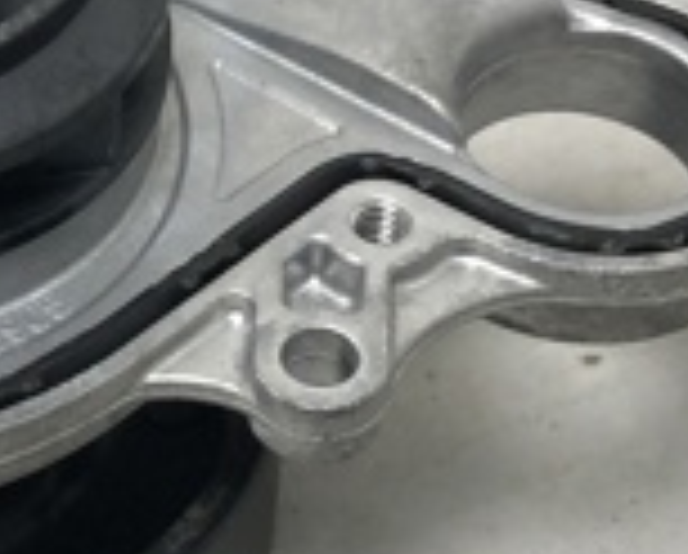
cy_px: 405
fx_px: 2326
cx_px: 162
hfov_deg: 16.7
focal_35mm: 114
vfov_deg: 13.5
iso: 40
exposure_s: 1/25
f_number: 1.8
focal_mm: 4
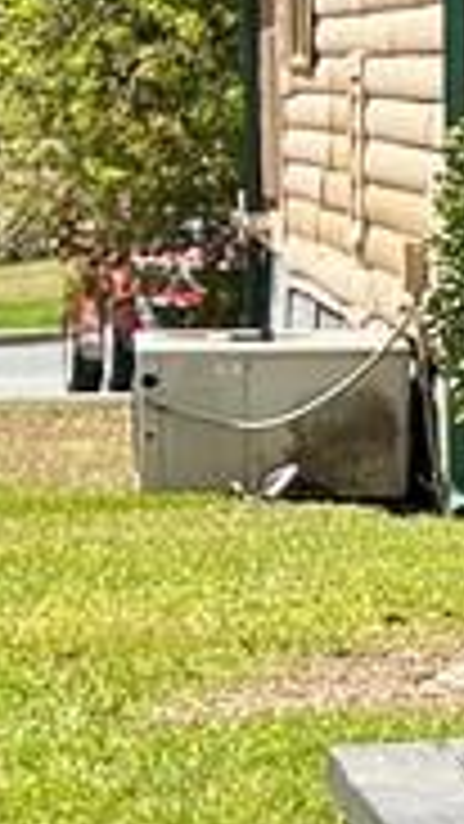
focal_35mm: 247
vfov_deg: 8.7
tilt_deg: -3.2
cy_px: 401
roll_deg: -1.1
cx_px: 2725
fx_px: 5400
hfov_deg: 4.1
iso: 50
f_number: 1.6
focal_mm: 5.96
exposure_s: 1/2571
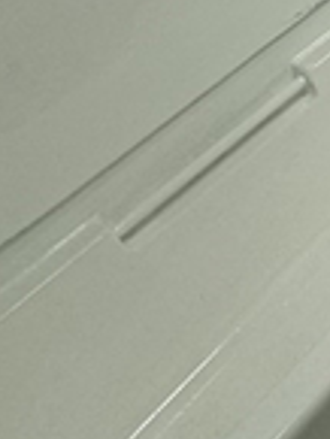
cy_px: -345
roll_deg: +16.2
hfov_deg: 14.0
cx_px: 790
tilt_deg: -18.4
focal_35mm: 74
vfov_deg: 19.7
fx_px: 939
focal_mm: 2.22
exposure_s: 1/120
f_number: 2.2
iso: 50
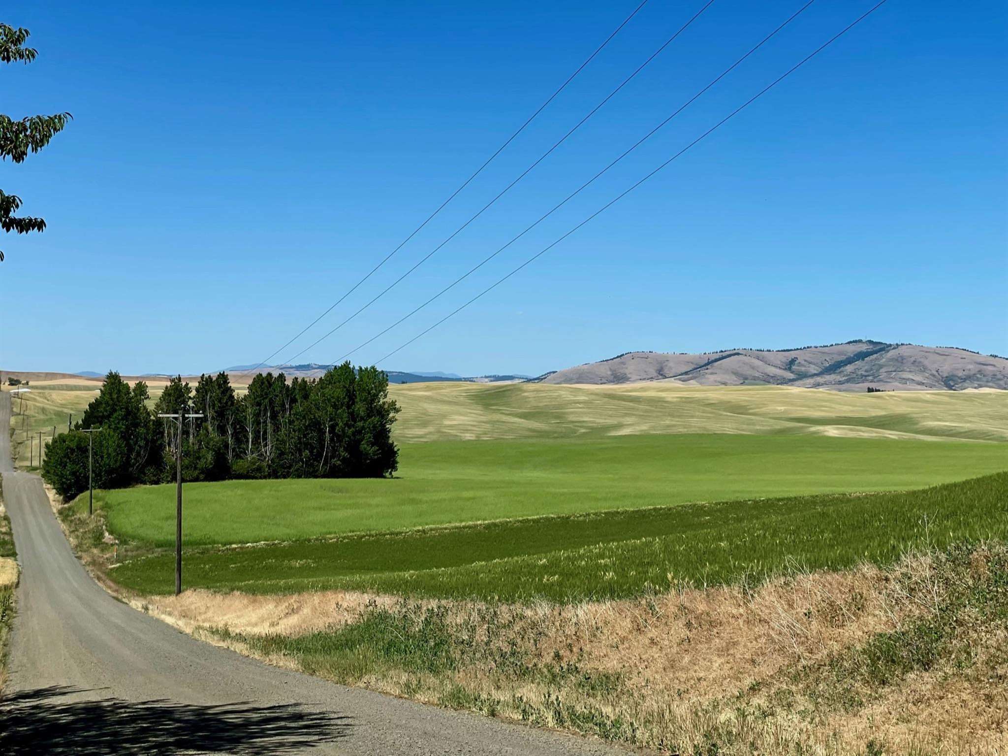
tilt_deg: +1.1
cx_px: 504
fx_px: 1514
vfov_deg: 28.0
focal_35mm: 52
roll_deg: -0.5
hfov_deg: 36.8
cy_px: 378
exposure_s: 1/2519
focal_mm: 6
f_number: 2
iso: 25
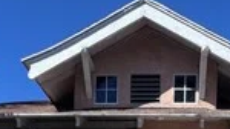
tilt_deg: +6.2
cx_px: 149
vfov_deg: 16.0
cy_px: 224
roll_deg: -0.9
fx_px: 396
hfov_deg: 32.2
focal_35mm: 65
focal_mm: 2.22
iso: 40
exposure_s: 1/2415
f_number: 2.2
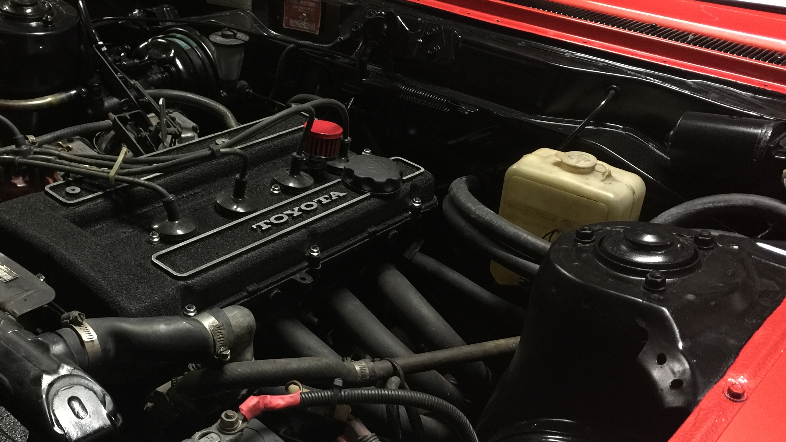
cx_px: 283
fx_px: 875
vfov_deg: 28.3
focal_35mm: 42
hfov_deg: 47.8
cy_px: 273
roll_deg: -1.8
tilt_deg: -31.8
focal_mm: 4.15
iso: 100
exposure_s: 1/4
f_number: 2.2
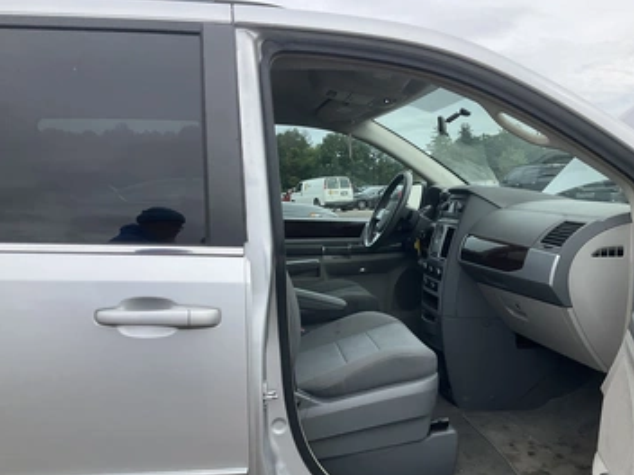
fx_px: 604
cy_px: 263
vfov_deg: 42.9
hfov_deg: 55.4
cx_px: 315
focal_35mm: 33
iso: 25
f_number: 1.8
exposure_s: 1/842
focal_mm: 3
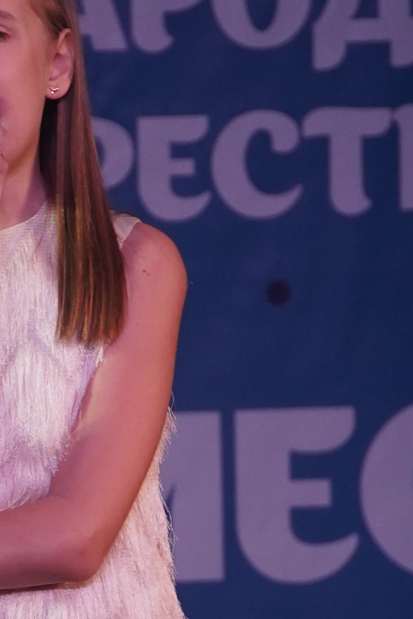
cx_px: -55
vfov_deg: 2.4
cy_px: 789
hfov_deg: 1.6
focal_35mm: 876
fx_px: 15068
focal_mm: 209
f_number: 5.6
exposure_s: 1/250
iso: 1600
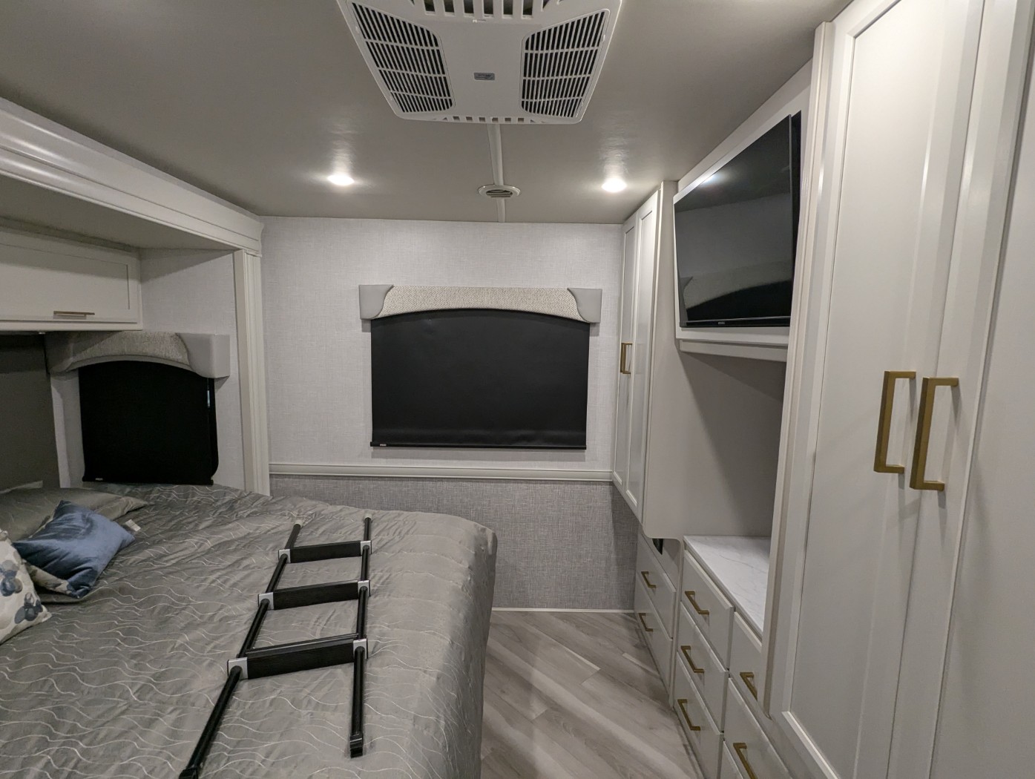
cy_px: 390
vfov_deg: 78.2
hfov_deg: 94.4
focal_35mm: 16
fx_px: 479
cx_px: 518
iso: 174
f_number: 2.2
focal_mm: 2.35
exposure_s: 1/46.1
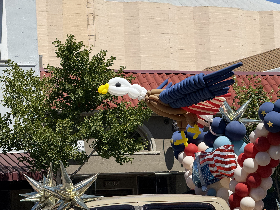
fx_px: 971
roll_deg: +1.3
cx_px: 140
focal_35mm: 120
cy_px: 105
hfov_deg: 16.4
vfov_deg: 12.3
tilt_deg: +6.2
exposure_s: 1/2212
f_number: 2.8
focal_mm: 15.66
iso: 50
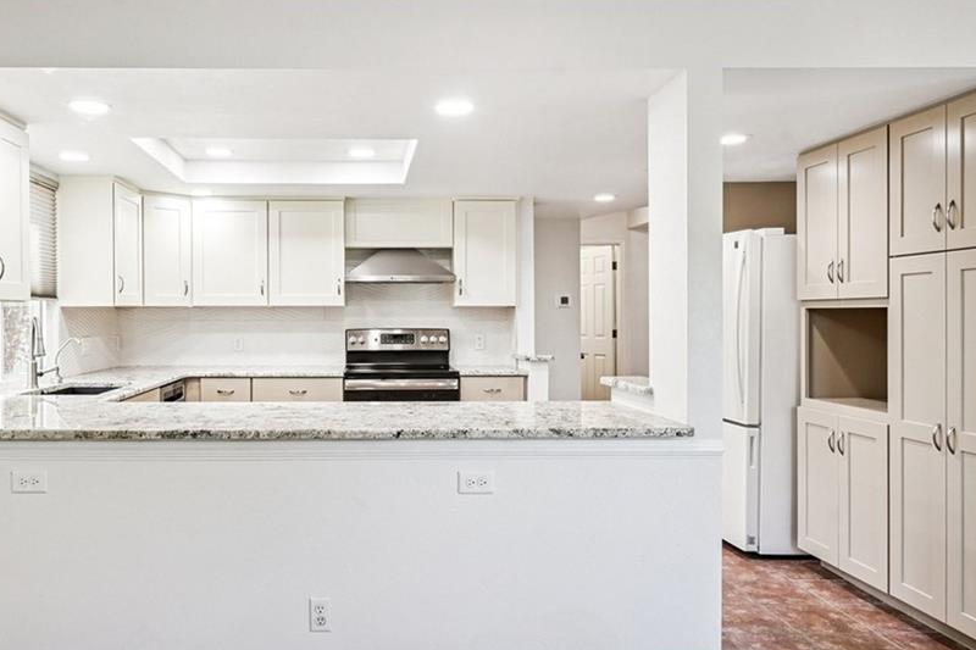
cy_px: 335
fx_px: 759
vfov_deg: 46.4
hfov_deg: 64.5
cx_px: 361
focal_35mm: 28
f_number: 10
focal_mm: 14
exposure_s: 1/13
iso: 400
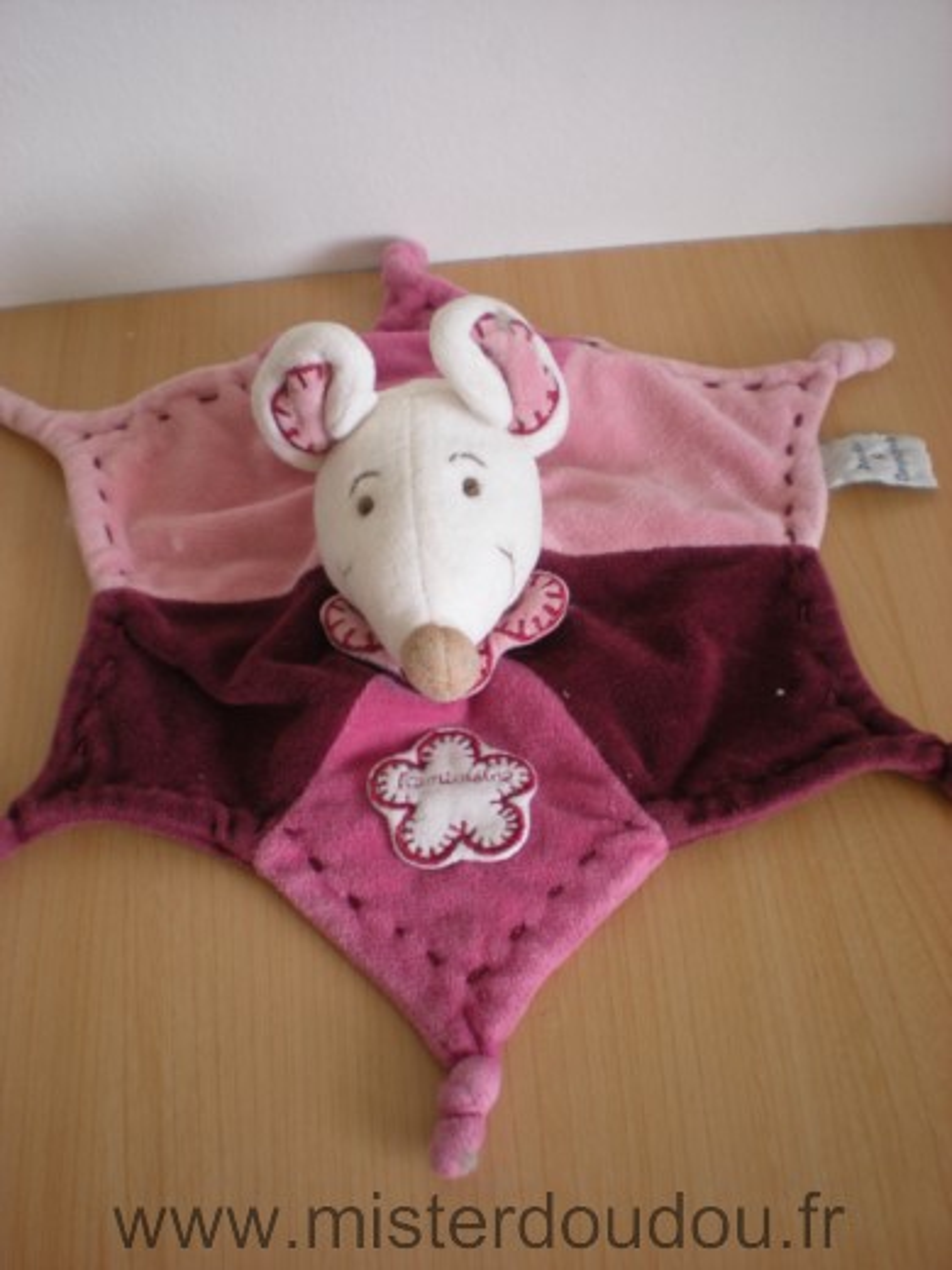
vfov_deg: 49.0
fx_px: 1393
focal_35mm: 38
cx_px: 476
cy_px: 635
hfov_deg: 37.7
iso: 93
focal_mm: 6.3
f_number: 3.1
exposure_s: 1/52.8
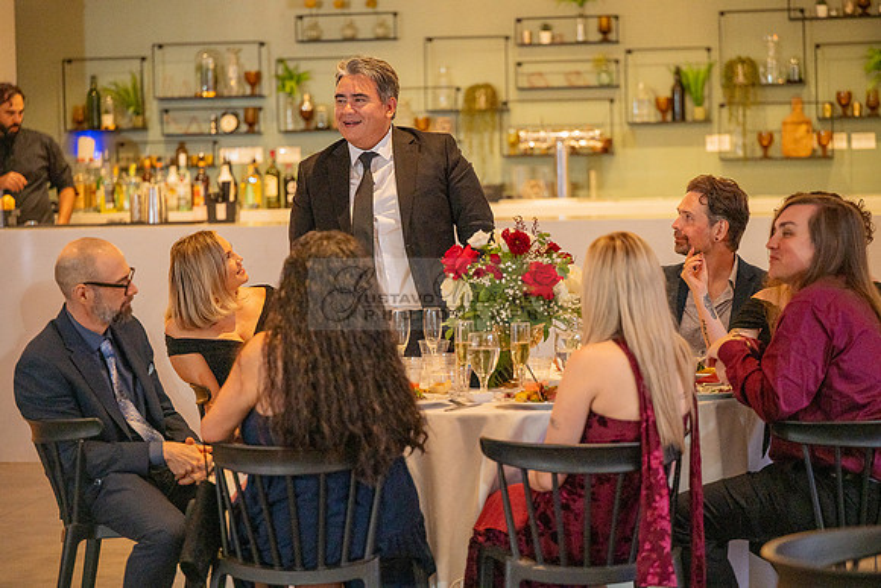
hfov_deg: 17.8
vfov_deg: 11.9
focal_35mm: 115
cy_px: 294
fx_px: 2815
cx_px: 440
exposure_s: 1/320
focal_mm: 115
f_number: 2.8
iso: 1600
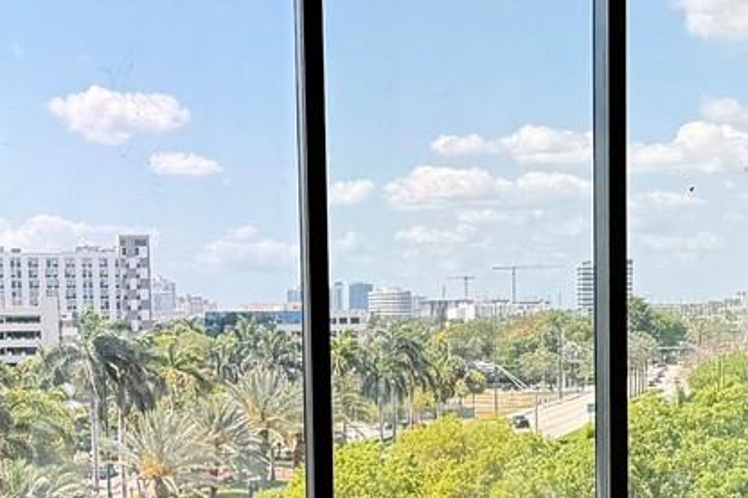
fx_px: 1994
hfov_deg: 21.2
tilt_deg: -5.5
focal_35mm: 96
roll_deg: +0.4
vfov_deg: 14.0
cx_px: 493
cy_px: 505
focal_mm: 6.76
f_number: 1.78
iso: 80
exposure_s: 1/1151
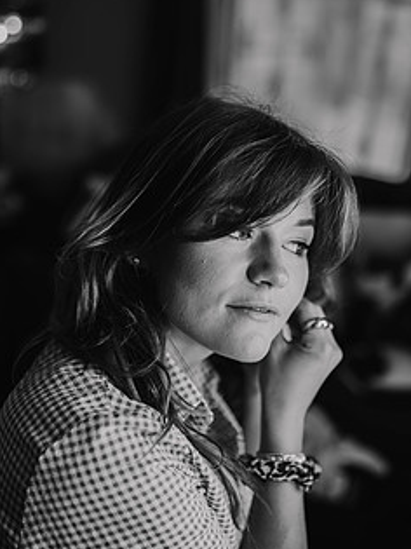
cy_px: 282
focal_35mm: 48
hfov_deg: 30.2
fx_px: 760
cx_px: 238
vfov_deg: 39.7
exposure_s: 1/400
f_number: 1.8
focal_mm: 35
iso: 800
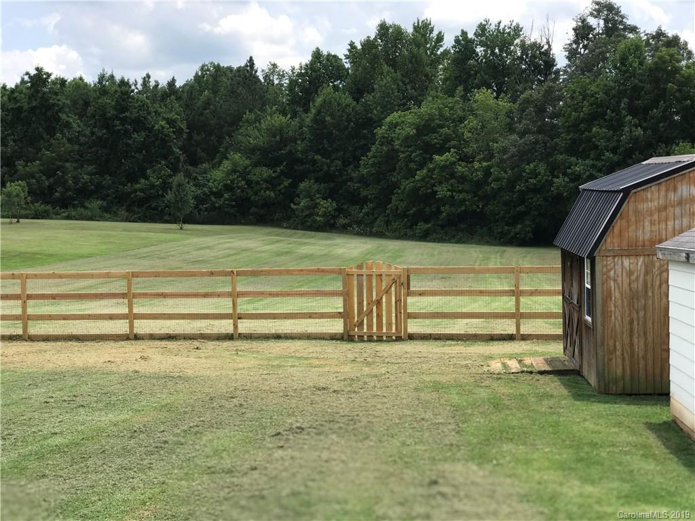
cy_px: 260
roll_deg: -0.1
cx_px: 348
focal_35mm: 57
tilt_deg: -3.7
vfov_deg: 25.7
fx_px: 1144
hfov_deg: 33.8
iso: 20
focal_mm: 6.6
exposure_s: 1/584
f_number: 2.8
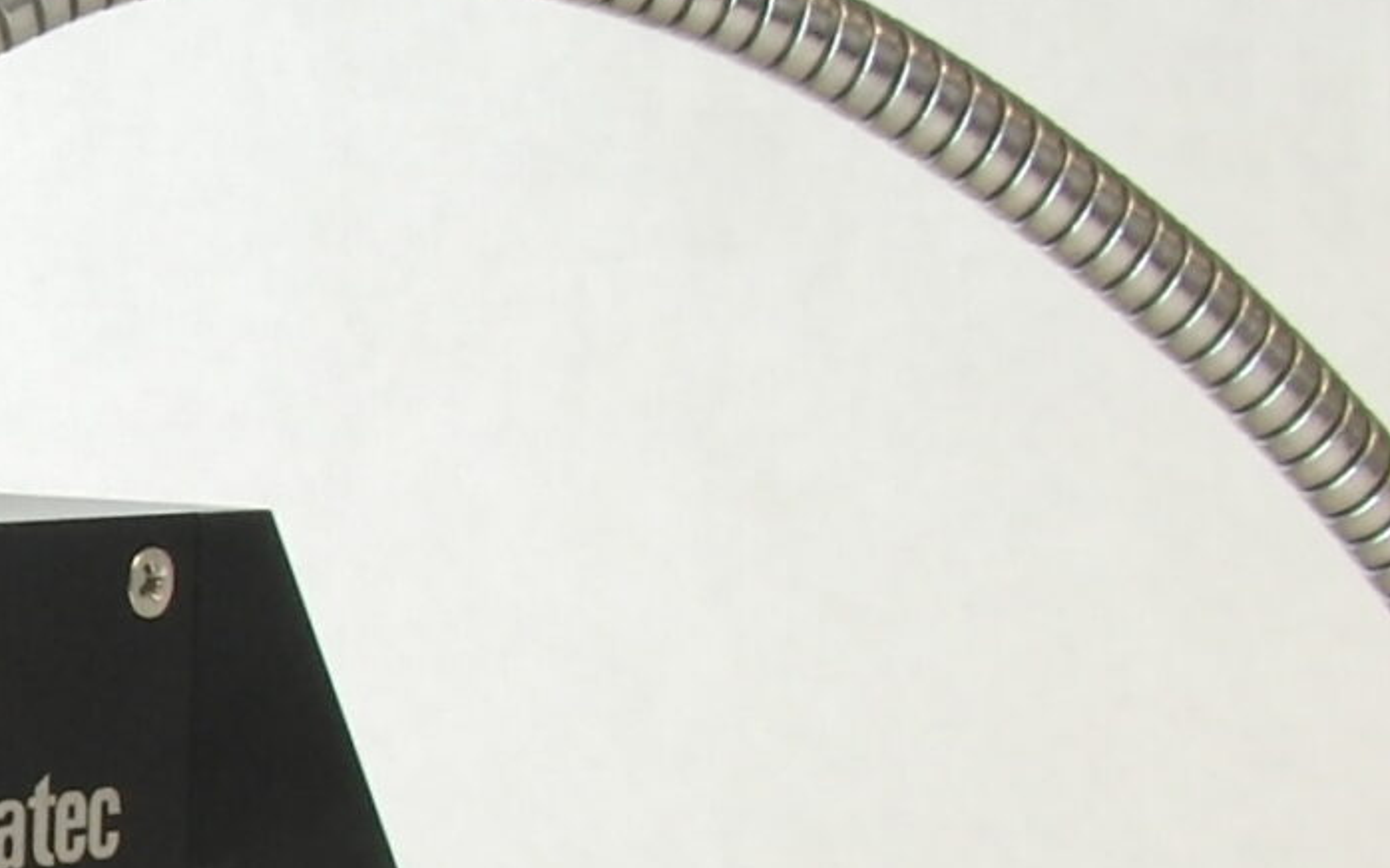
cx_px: -743
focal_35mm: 140
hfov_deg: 13.9
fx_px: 5303
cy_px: 910
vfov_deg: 9.3
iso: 100
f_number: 7.5
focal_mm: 7.3
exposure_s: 1/8
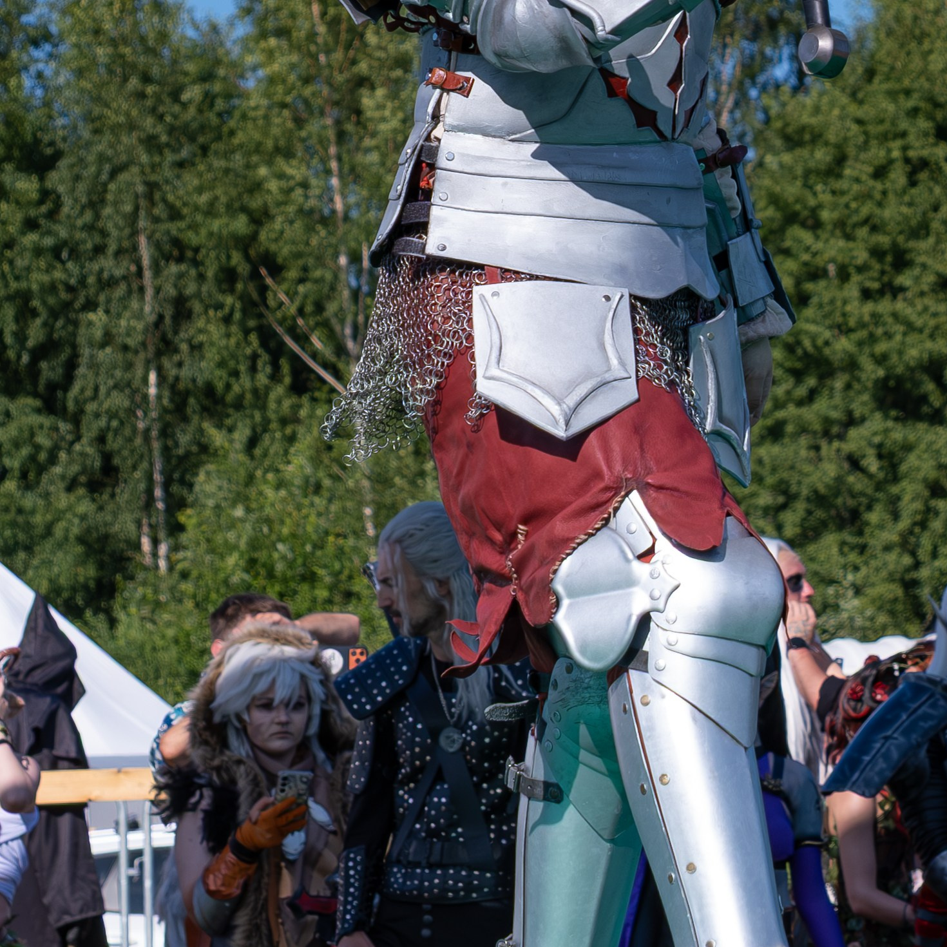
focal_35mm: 202
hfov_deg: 8.7
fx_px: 6252
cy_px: 134
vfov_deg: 8.6
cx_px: 666
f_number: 4
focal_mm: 37.6
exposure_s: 1/1600
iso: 160
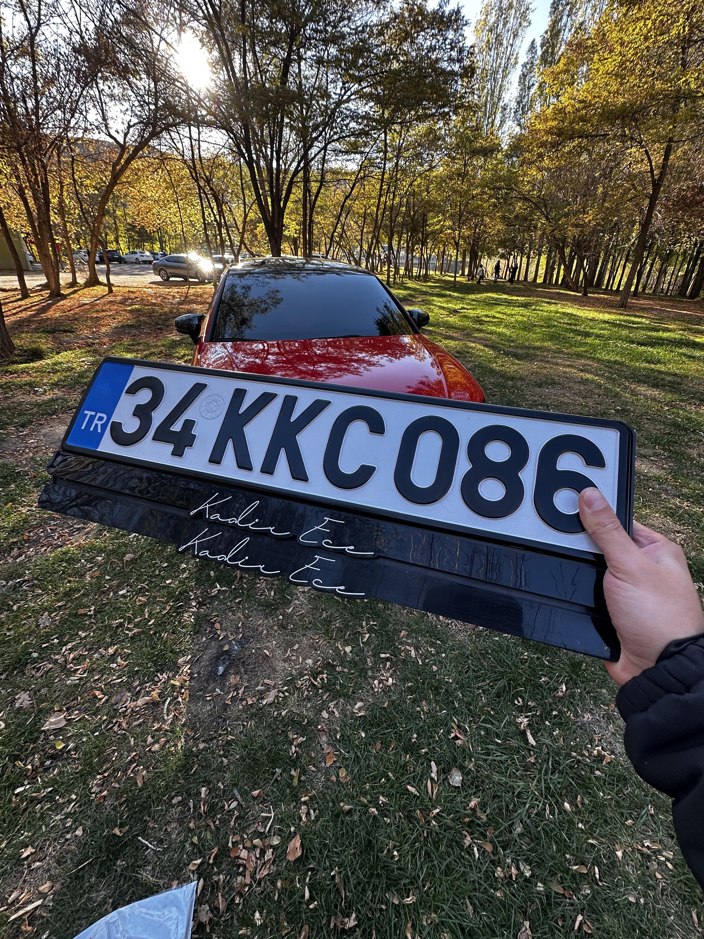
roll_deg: -4.8
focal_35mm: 15
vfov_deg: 98.1
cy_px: 444
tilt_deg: -24.9
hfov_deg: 81.7
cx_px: 369
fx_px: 407
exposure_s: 1/110
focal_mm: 2.22
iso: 40
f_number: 2.2
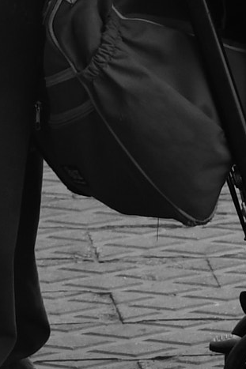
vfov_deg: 7.7
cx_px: 320
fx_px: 2698
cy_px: -228
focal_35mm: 263
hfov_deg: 5.2
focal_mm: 40
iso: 200
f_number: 5
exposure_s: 1/320
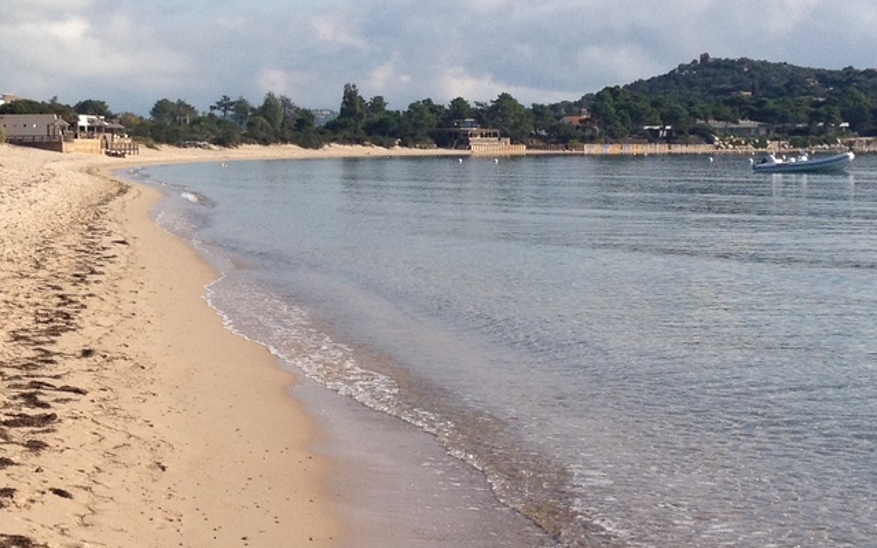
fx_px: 2223
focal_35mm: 93
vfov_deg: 14.0
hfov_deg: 21.8
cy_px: 141
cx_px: 99
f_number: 2.4
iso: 64
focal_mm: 4.28
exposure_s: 1/2513
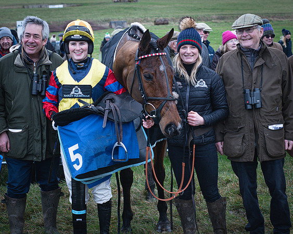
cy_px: 117
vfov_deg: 18.2
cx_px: 163
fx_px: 732
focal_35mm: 84
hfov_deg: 22.6
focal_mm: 50
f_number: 4
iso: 400
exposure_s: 1/690
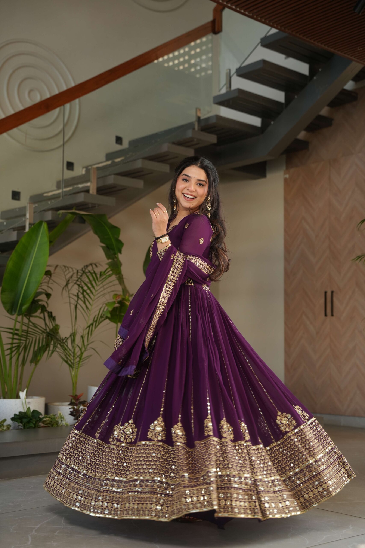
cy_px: 274
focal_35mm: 52
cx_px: 182
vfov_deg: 38.5
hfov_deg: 26.2
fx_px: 783
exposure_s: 1/200
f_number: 3.2
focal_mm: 51.5
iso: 320
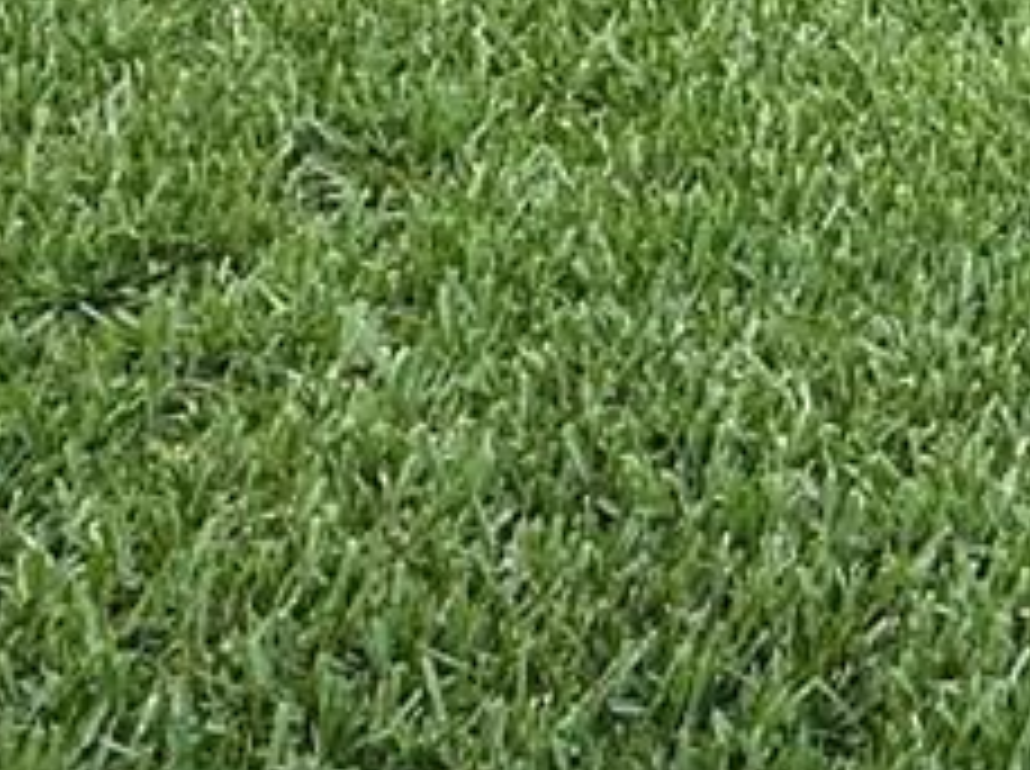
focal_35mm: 98
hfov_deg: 17.1
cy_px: -1378
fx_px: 2911
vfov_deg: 11.1
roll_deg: +0.4
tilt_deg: +1.6
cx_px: 1759
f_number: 2.2
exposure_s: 1/229
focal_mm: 2.22
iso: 40
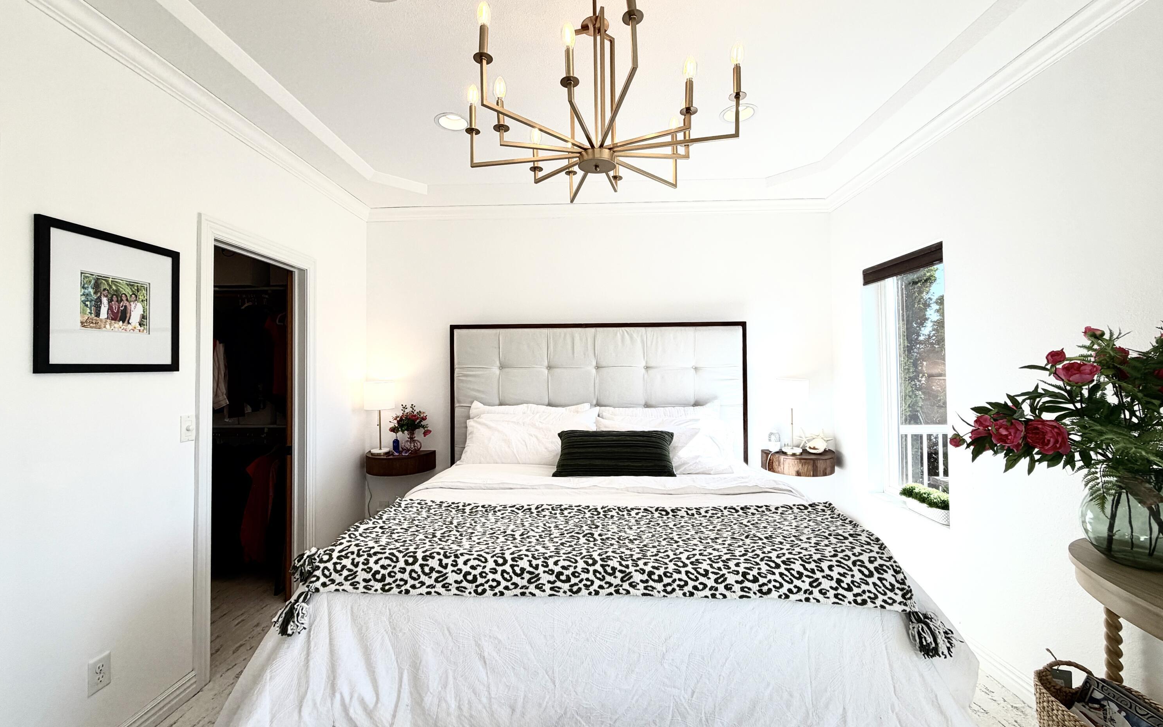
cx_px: 578
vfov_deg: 74.8
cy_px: 359
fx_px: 475
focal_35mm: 15
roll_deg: +0.4
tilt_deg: +0.7
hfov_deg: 101.5
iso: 50
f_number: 2.2
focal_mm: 2.22
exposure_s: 1/502
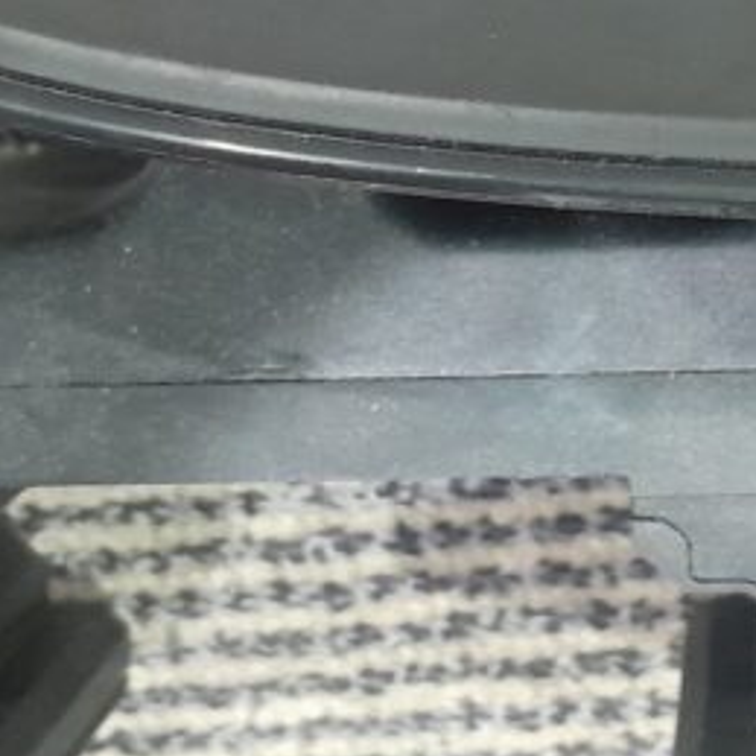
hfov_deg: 18.7
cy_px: -9
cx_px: 721
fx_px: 2248
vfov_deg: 18.6
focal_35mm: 91
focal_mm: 3.98
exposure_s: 1/10
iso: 800
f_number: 1.8
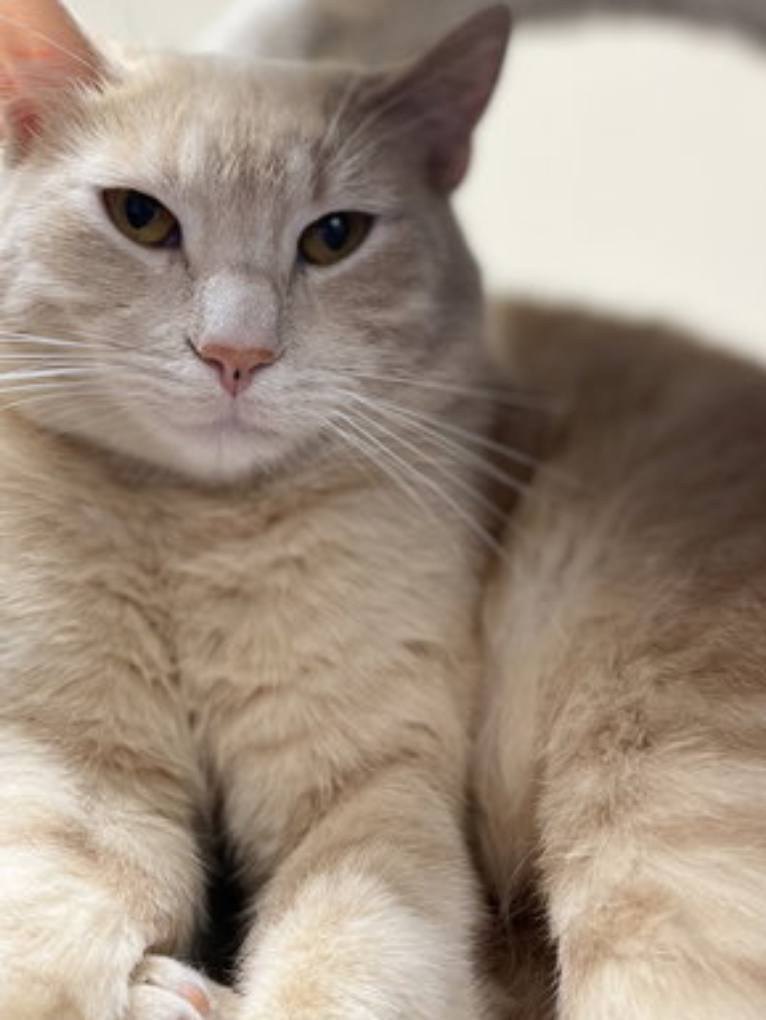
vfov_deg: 41.8
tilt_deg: -0.6
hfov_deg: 32.2
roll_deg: -2.0
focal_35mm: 45
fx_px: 1327
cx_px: 366
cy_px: 383
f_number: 1.6
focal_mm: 4.2
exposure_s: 1/60
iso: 64
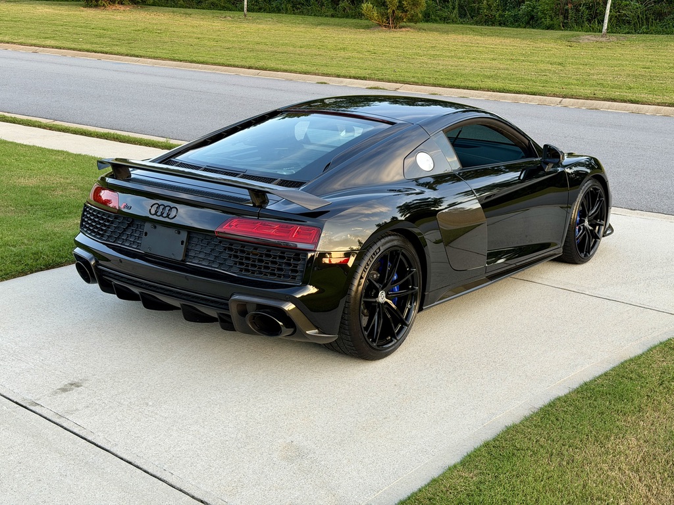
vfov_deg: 30.3
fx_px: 935
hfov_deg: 39.7
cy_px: 252
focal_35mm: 48
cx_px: 337
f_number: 1.78
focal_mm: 6.76
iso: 50
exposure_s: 1/184
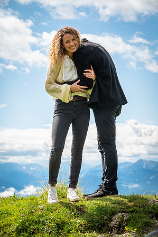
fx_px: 567
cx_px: 79
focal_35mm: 86
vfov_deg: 23.7
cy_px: 118
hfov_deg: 15.9
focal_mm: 86
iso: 100
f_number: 8
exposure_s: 1/320
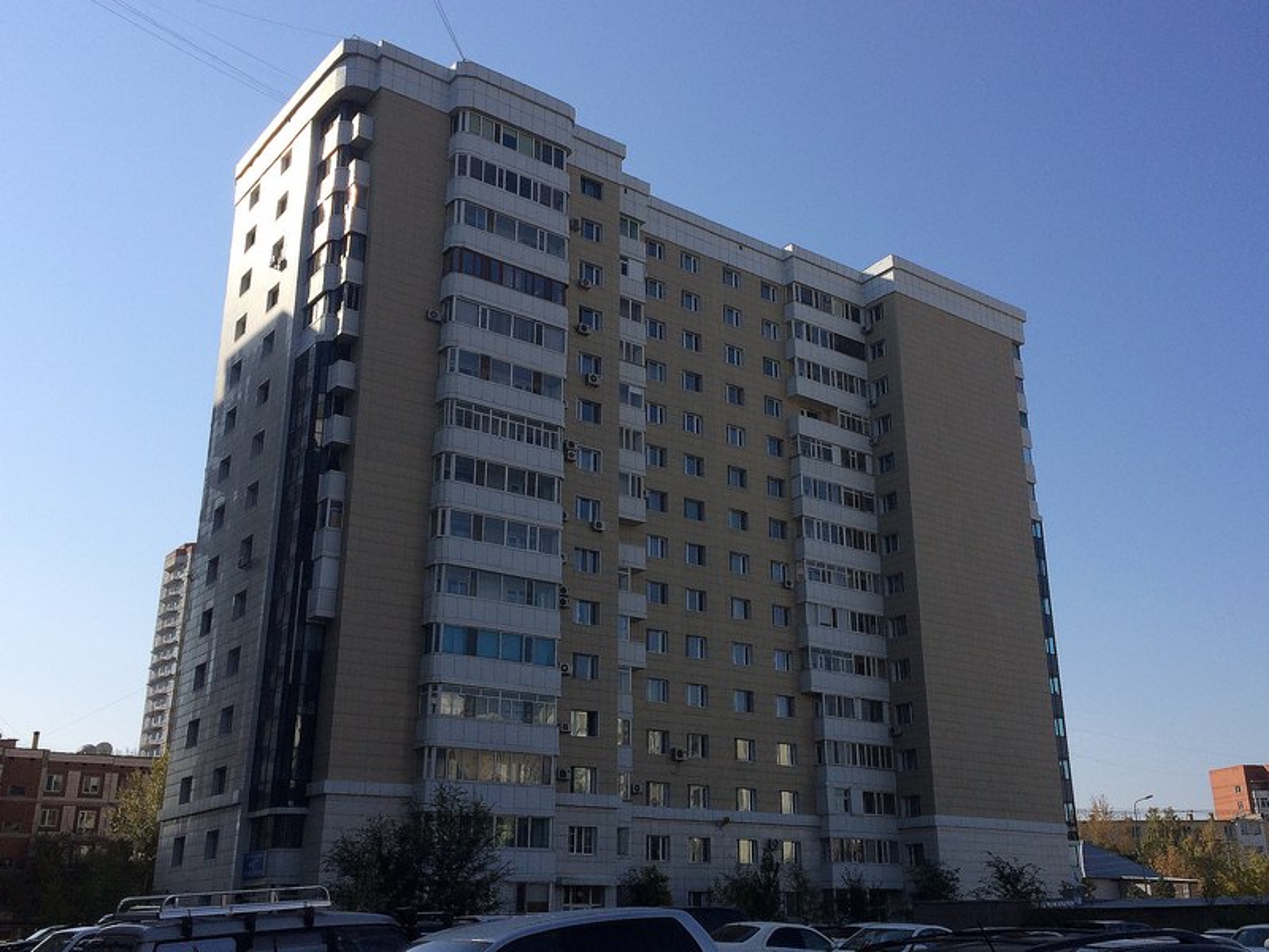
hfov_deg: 61.7
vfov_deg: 48.2
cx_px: 634
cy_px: 476
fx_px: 1063
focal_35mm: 29
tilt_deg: +19.0
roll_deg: +1.2
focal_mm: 4.15
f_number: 2.2
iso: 32
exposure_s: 1/2933
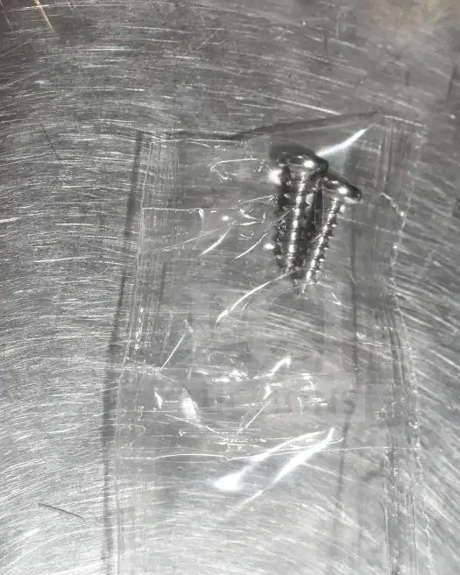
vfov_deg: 27.6
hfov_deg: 22.3
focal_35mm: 69
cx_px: 266
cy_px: 352
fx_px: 1168
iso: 1600
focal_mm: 35
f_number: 7.1
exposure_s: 1/200
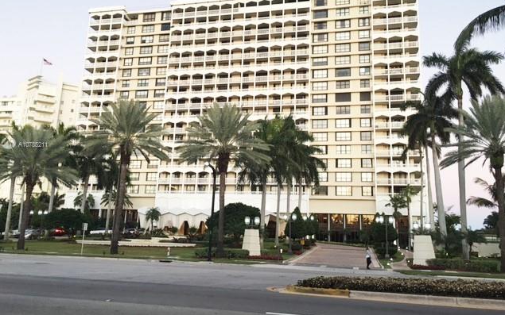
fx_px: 427
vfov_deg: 40.6
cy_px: 145
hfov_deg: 61.2
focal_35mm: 31
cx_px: 254
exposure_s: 1/15
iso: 40
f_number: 2.2
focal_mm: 4.15
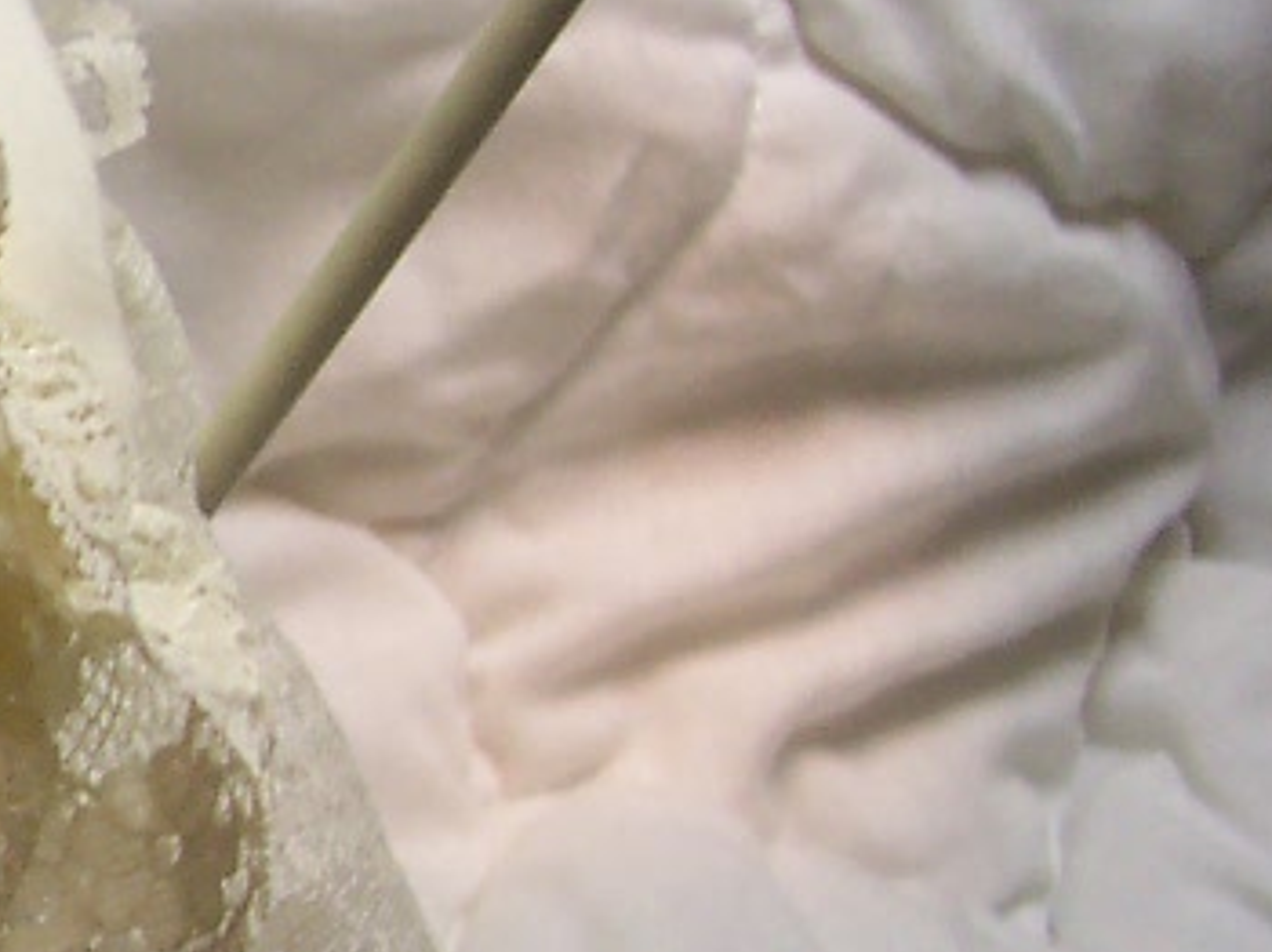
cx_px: -829
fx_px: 4664
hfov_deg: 14.2
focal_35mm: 127
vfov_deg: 11.7
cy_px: 552
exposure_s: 1/60
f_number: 2.8
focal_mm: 5.6
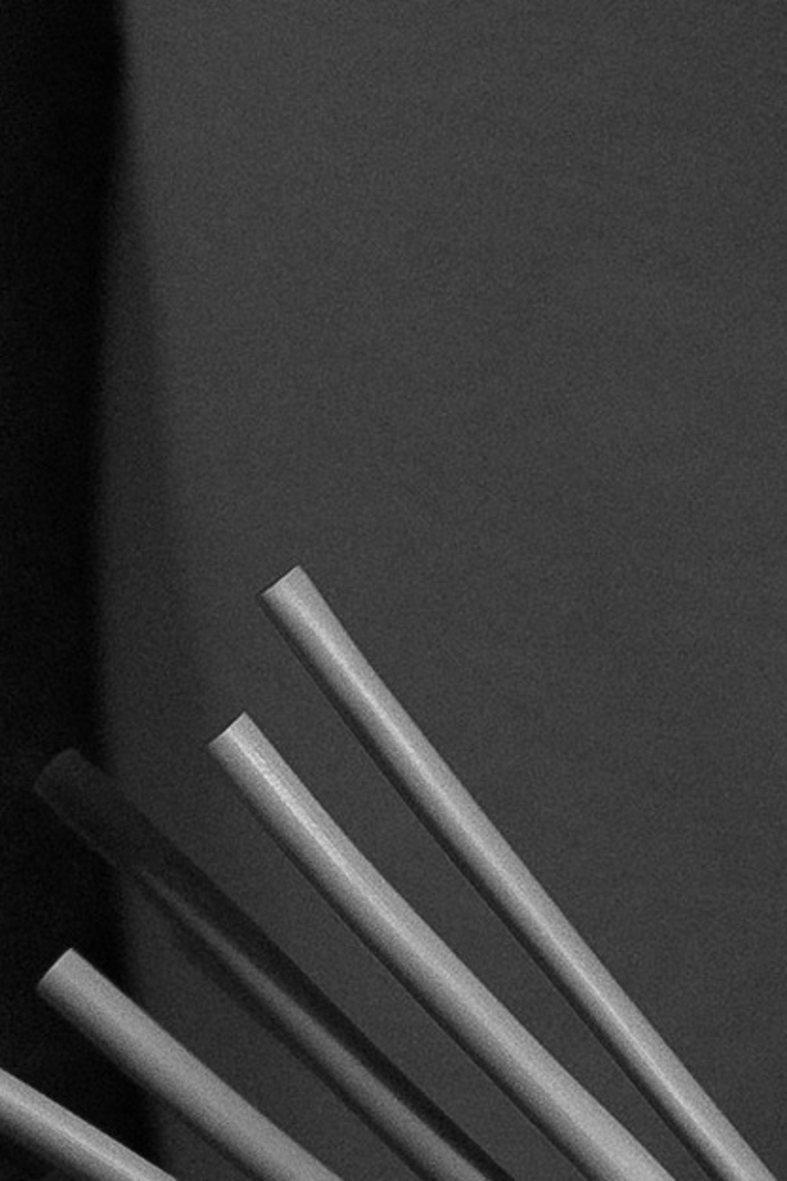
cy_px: 1804
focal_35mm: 785
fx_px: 25739
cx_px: 2085
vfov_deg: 2.6
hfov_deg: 1.7
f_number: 3.2
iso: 250
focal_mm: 85
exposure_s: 1/1000
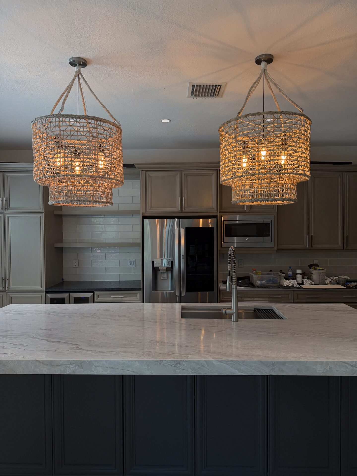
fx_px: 330
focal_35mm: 24
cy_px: 238
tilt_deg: -1.1
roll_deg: -0.6
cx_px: 178
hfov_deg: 56.8
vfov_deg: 71.6
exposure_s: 1/173
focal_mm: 6.76
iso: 125
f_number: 1.78
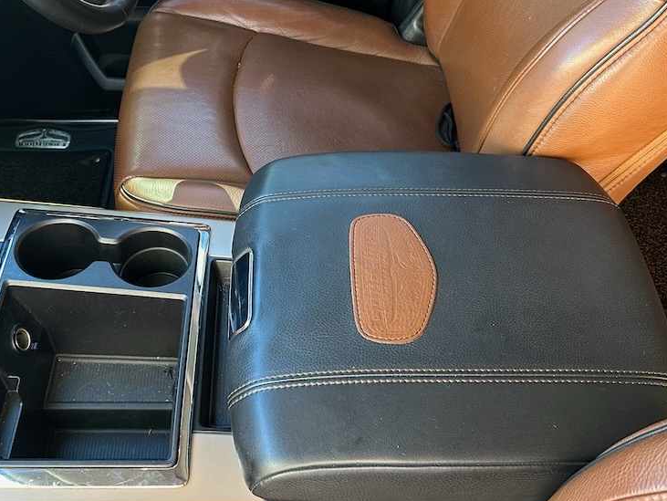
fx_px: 810
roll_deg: +2.0
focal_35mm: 42
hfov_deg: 44.5
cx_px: 260
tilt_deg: -44.5
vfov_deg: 34.2
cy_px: 189
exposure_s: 1/65
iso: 250
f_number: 1.78
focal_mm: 6.86
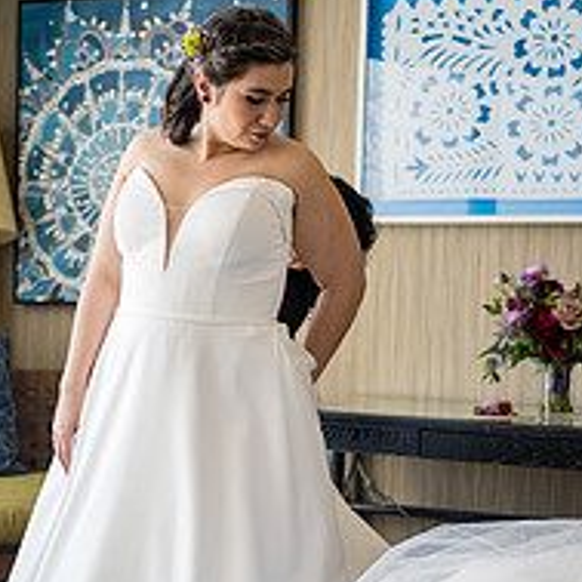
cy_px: 422
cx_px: 237
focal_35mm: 71
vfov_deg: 24.1
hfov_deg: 24.3
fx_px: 1351
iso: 250
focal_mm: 35
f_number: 1.8
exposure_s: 1/320
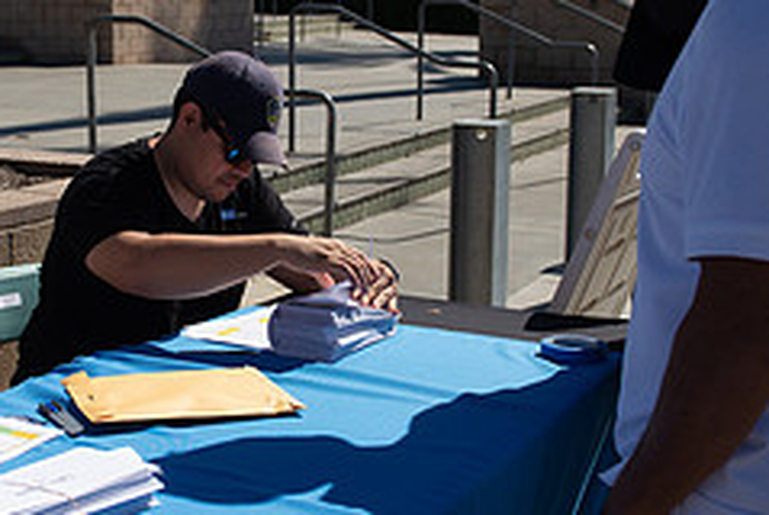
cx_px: 232
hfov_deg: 31.5
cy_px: 211
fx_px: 1347
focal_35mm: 63
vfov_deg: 21.6
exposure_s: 1/4000
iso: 200
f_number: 4
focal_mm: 26
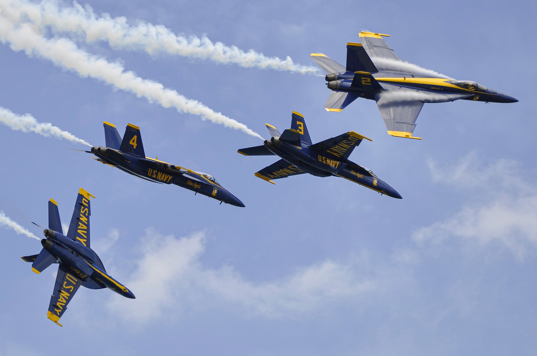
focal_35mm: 150
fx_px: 2235
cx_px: 268
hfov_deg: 13.7
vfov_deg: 9.1
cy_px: 178
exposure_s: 1/1250
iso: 200
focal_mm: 100
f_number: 5
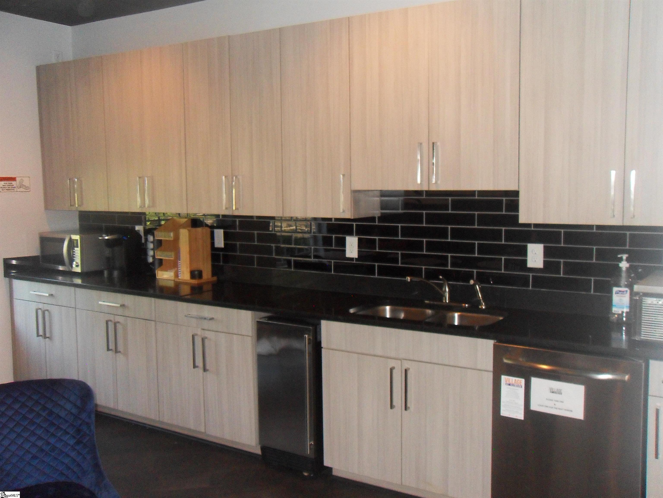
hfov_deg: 52.6
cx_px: 332
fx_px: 670
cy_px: 249
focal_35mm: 35
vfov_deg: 40.7
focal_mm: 6.3
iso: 400
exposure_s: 1/45
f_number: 3.5
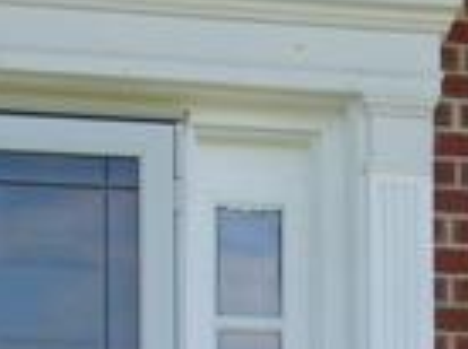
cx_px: 417
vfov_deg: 8.0
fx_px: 2443
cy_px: 529
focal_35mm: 181
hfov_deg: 10.9
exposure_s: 1/250
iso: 80
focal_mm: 7
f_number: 3.8
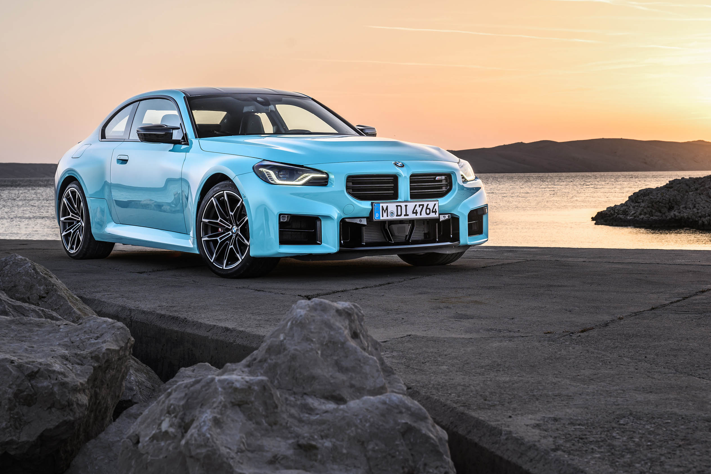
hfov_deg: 31.9
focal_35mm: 63
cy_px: 214
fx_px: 1244
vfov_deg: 21.6
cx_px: 362
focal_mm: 49
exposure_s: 1/25
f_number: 7.1
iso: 50
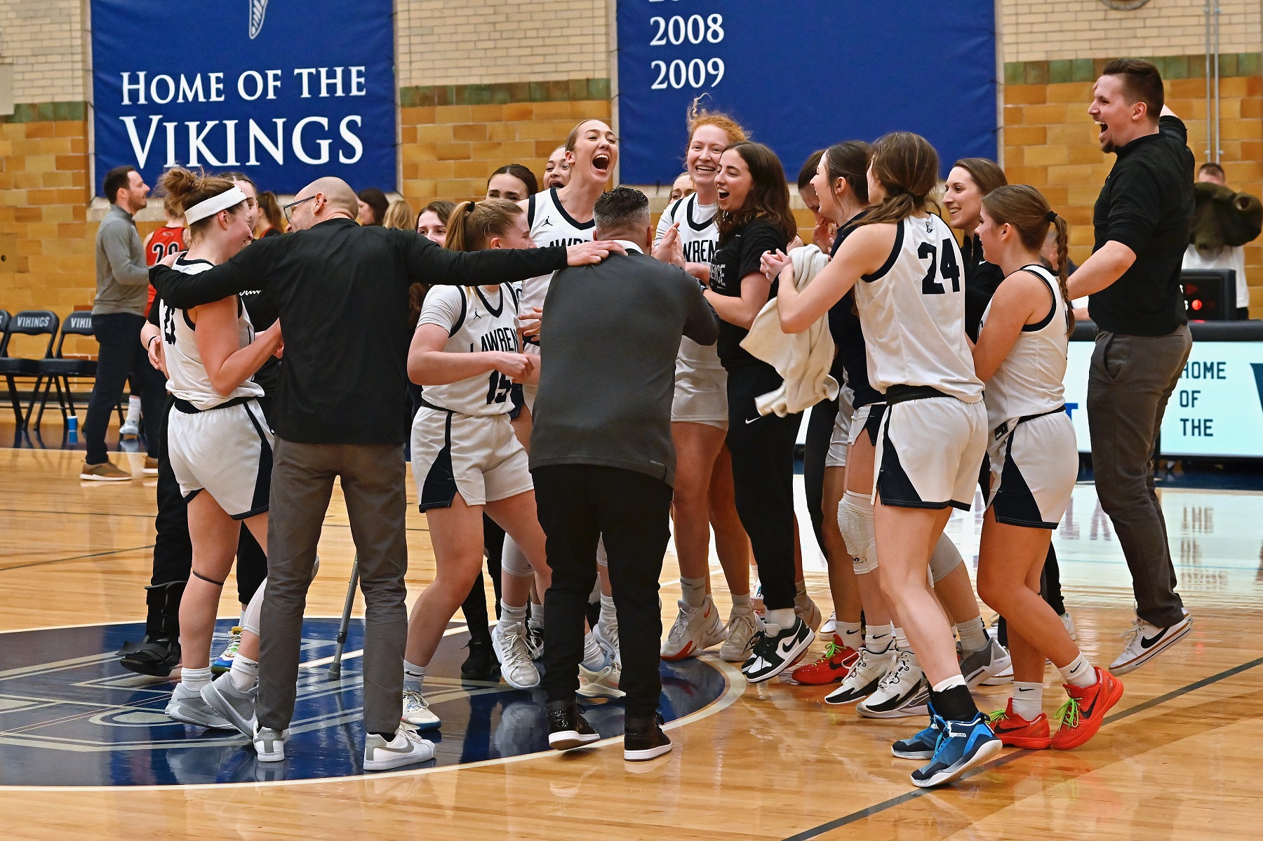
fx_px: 2455
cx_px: 632
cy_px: 420
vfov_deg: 19.4
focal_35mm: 70
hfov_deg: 28.9
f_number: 5.6
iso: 4000
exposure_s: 1/640
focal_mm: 70
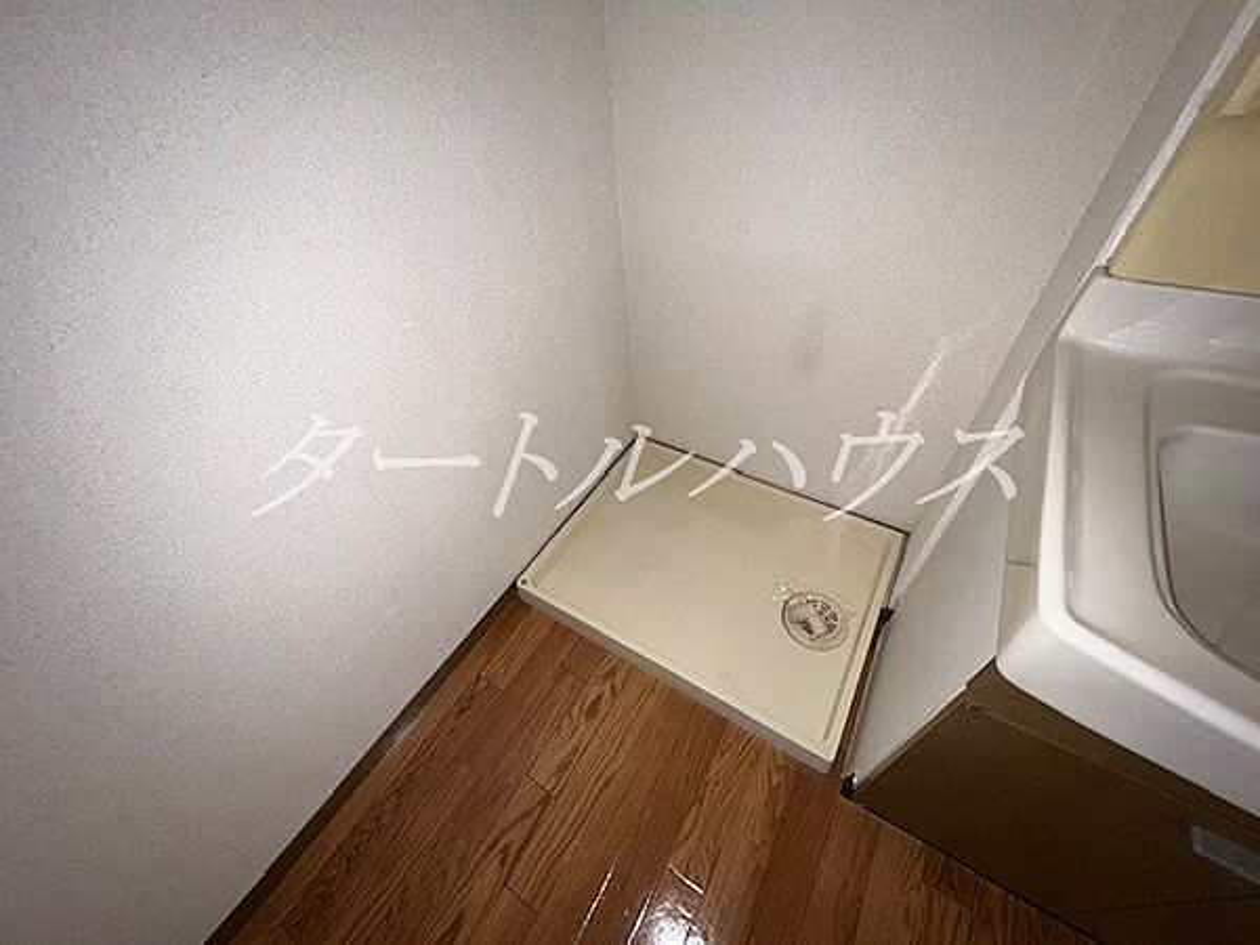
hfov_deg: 106.2
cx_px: 630
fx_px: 473
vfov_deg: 89.9
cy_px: 472
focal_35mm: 13
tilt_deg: -46.3
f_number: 1.8
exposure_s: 1/62
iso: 64
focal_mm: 1.57
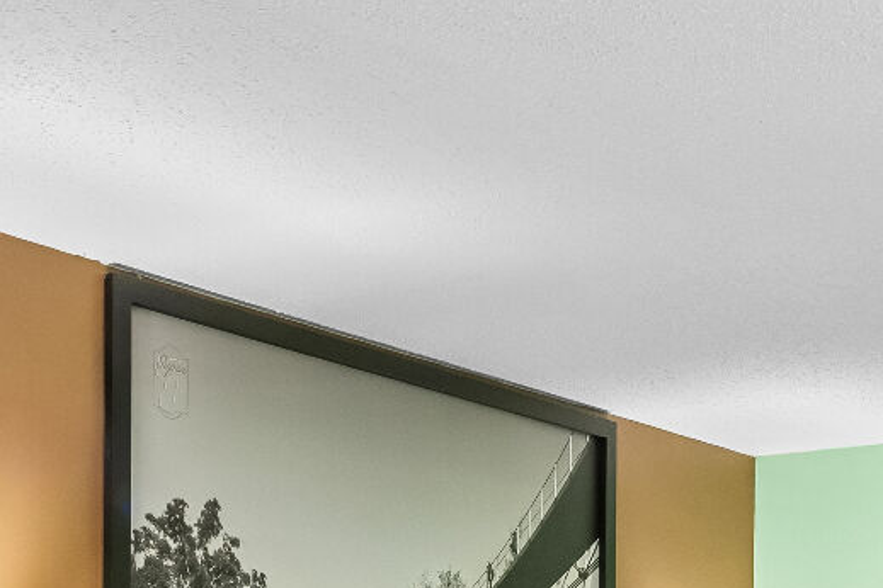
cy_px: 991
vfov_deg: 15.1
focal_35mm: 81
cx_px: 551
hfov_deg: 25.0
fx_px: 1987
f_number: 8
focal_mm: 14
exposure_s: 1/1.67
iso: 400
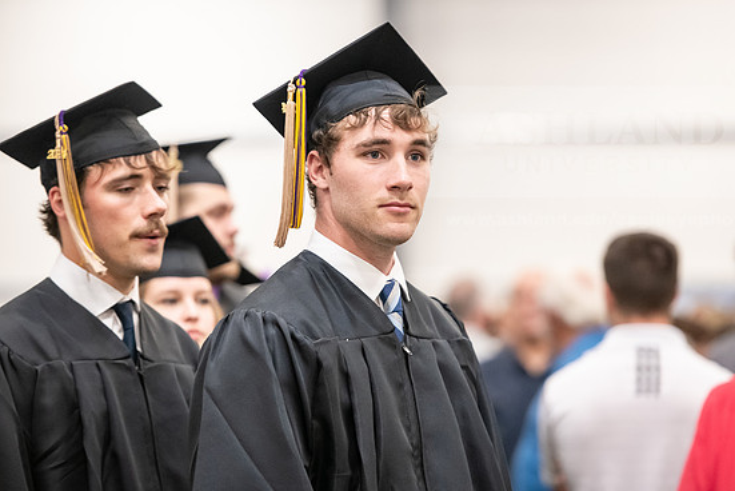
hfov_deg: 11.5
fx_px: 3656
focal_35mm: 179
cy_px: 248
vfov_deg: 7.7
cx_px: 386
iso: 3200
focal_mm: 170
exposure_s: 1/200
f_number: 3.2
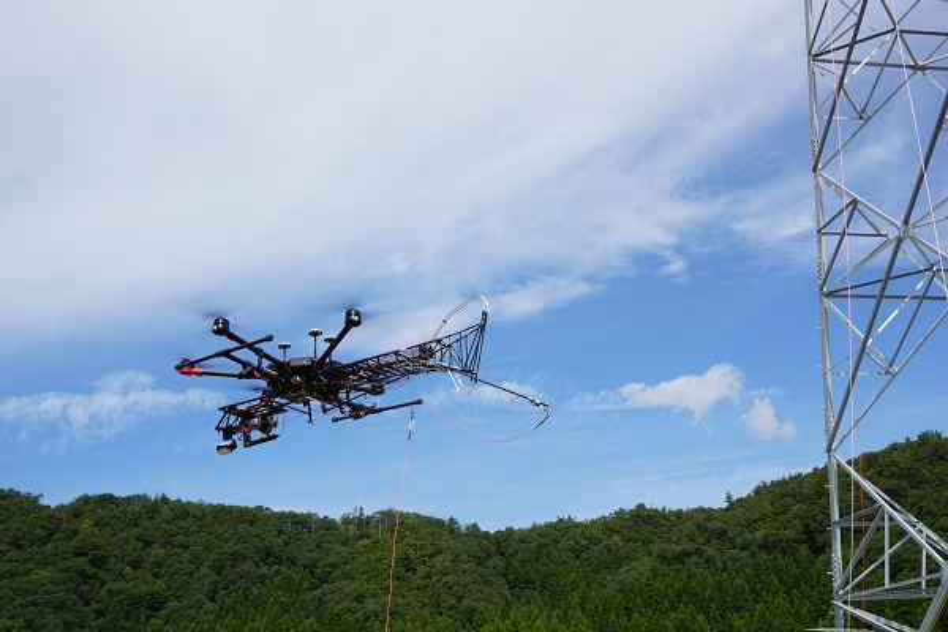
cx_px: 474
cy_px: 316
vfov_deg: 33.0
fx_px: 1066
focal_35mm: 40
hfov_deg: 47.9
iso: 100
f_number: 11
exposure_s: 1/160
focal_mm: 27
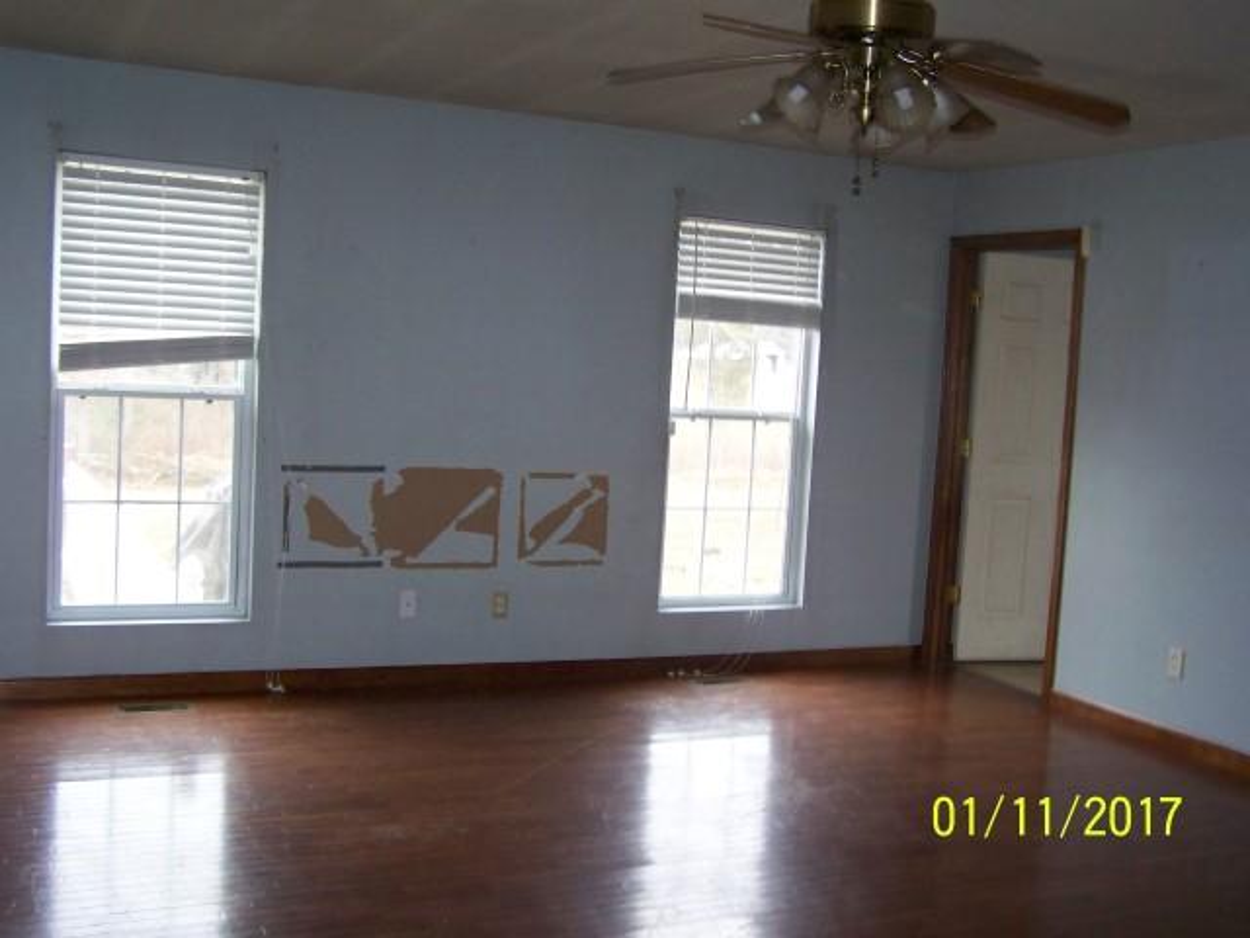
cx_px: 625
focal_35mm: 38
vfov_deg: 37.7
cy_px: 469
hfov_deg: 49.0
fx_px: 1372
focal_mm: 6.3
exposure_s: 1/30
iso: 200
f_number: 2.8
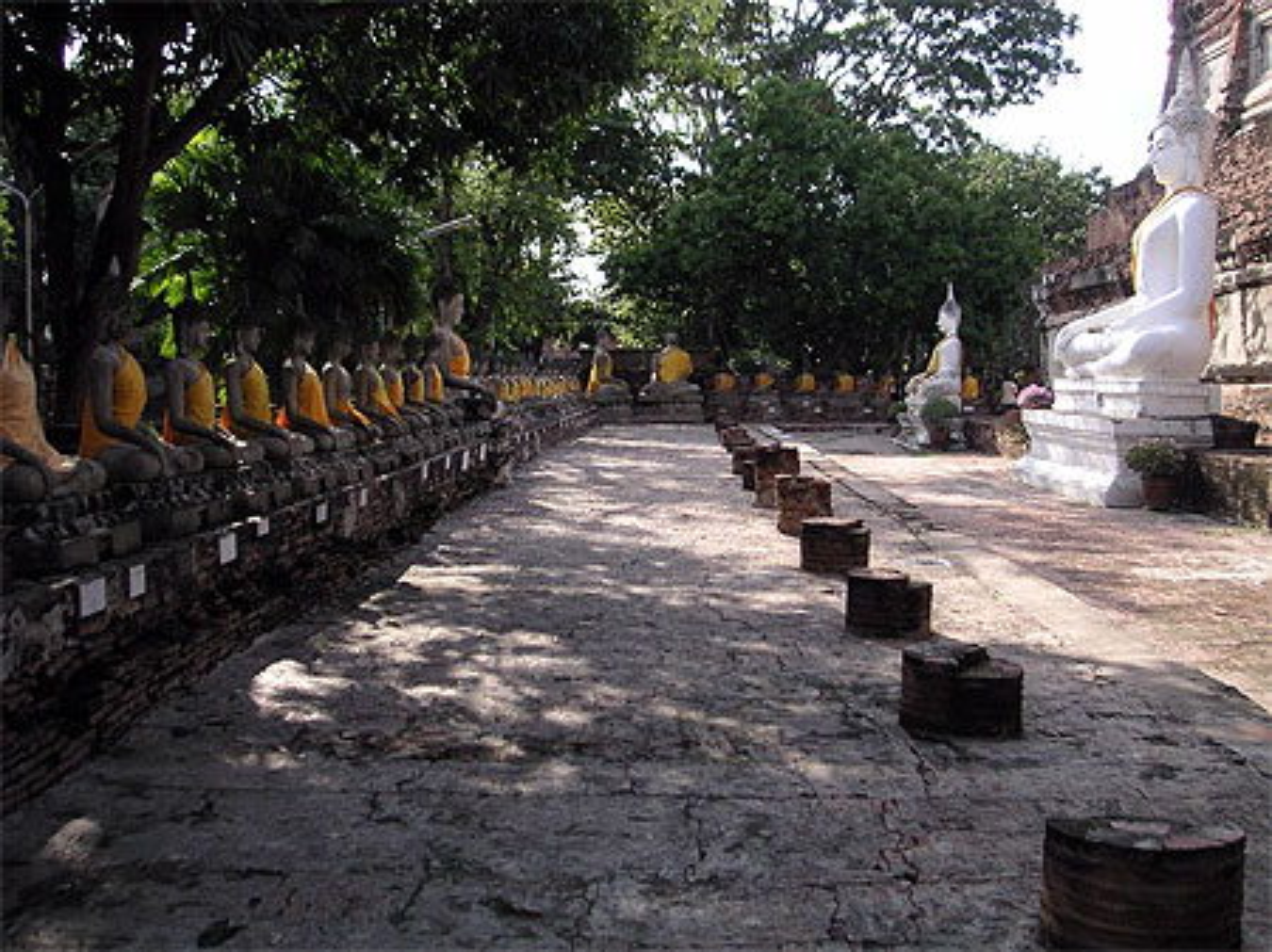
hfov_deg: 49.0
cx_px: 636
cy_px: 476
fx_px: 1396
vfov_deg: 37.7
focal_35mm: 38
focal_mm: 6
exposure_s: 1/350
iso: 50
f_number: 2.8
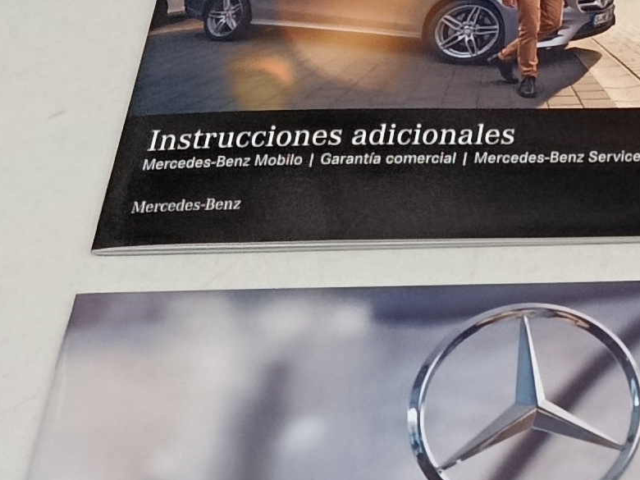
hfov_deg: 13.6
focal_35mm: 123
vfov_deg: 12.0
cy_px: 147
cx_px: 1296
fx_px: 2274
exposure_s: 1/100
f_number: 1.7
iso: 1042
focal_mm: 5.24
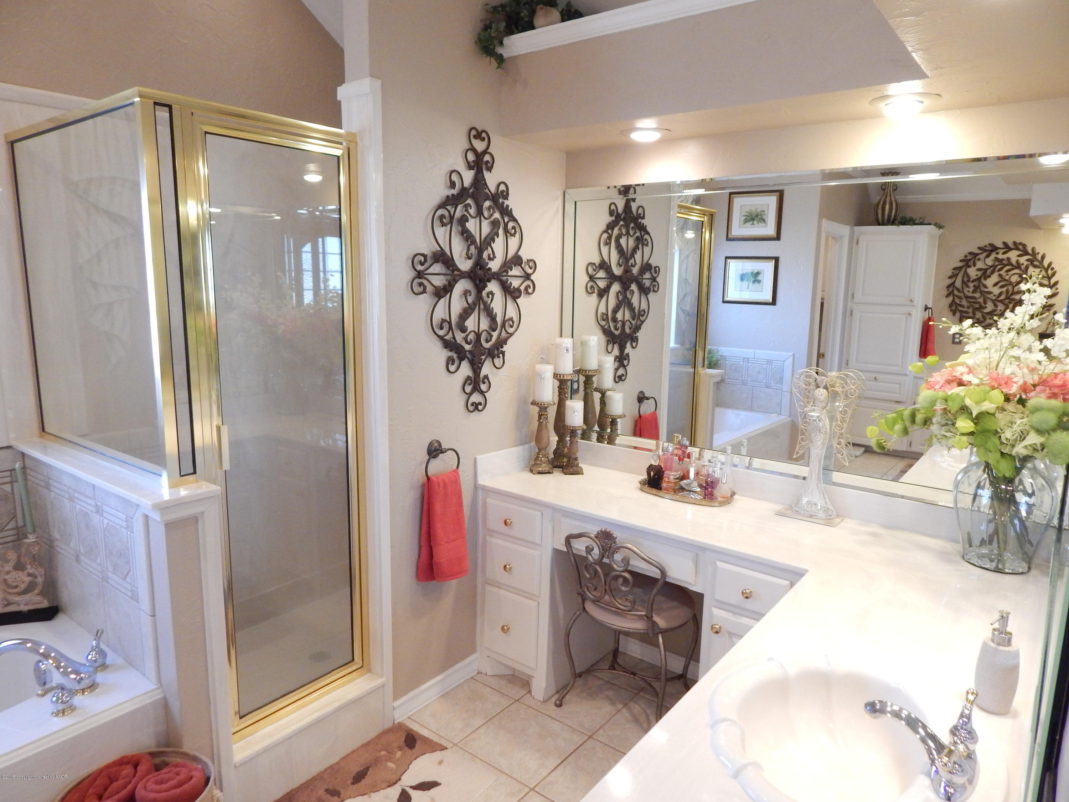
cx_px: 534
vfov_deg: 61.1
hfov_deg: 76.4
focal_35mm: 22
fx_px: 679
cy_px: 401
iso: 400
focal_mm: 4
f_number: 3
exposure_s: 1/50
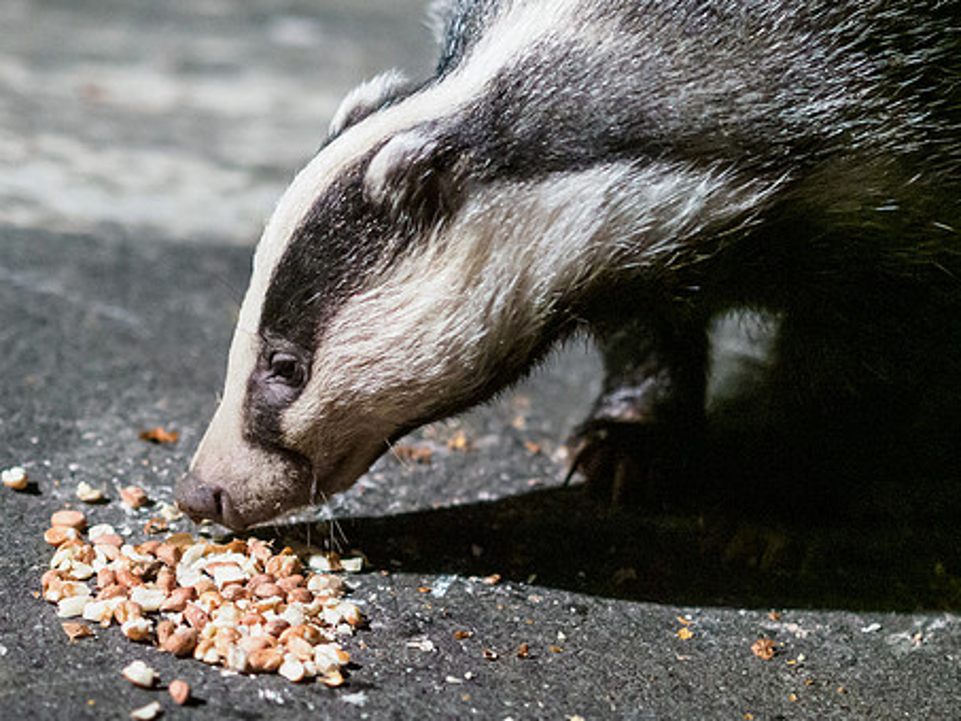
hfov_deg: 14.9
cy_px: 356
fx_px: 3666
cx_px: 503
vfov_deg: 11.2
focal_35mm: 132
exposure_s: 1/100
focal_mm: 45
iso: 4000
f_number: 1.8
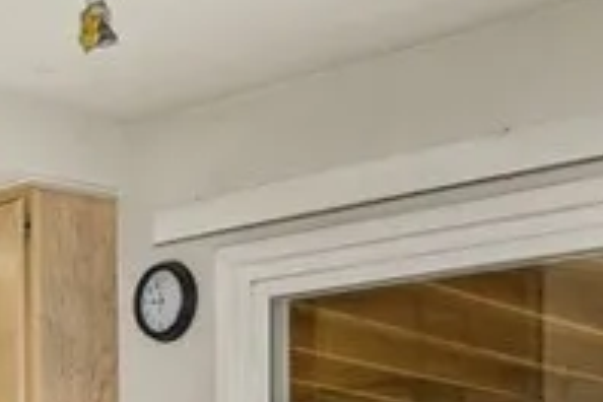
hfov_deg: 22.3
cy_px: 571
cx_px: 6
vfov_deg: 14.6
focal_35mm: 88
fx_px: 1474
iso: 100
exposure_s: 1/5
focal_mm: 17
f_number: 5.6
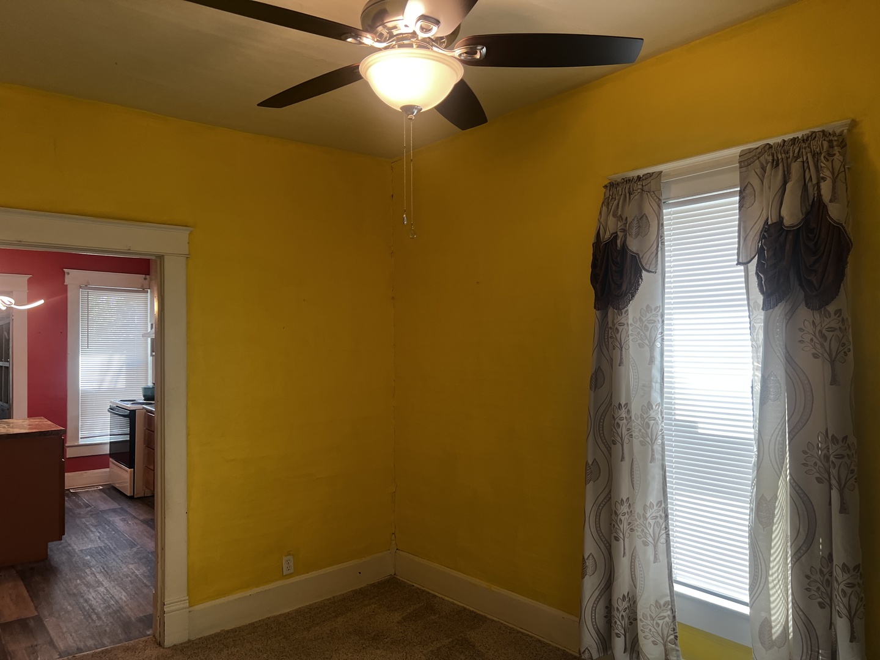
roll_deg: +0.7
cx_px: 440
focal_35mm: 26
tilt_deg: -1.0
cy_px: 330
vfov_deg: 53.1
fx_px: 661
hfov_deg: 67.3
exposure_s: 1/120
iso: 80
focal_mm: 5.7
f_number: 1.5
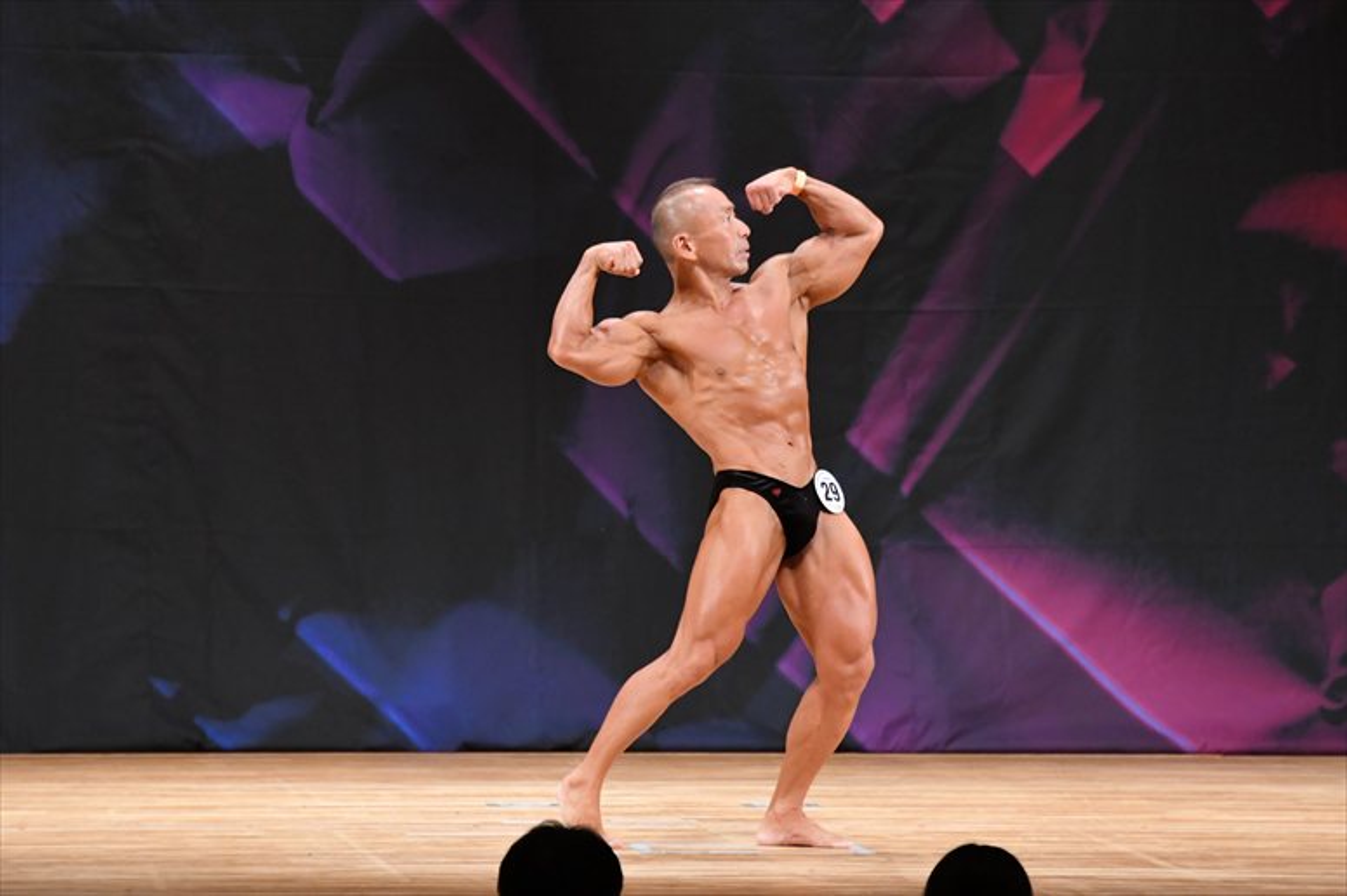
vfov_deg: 5.1
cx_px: 674
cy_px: 448
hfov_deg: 7.6
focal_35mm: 270
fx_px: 10098
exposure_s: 1/400
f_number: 5.6
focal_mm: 180
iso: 3600
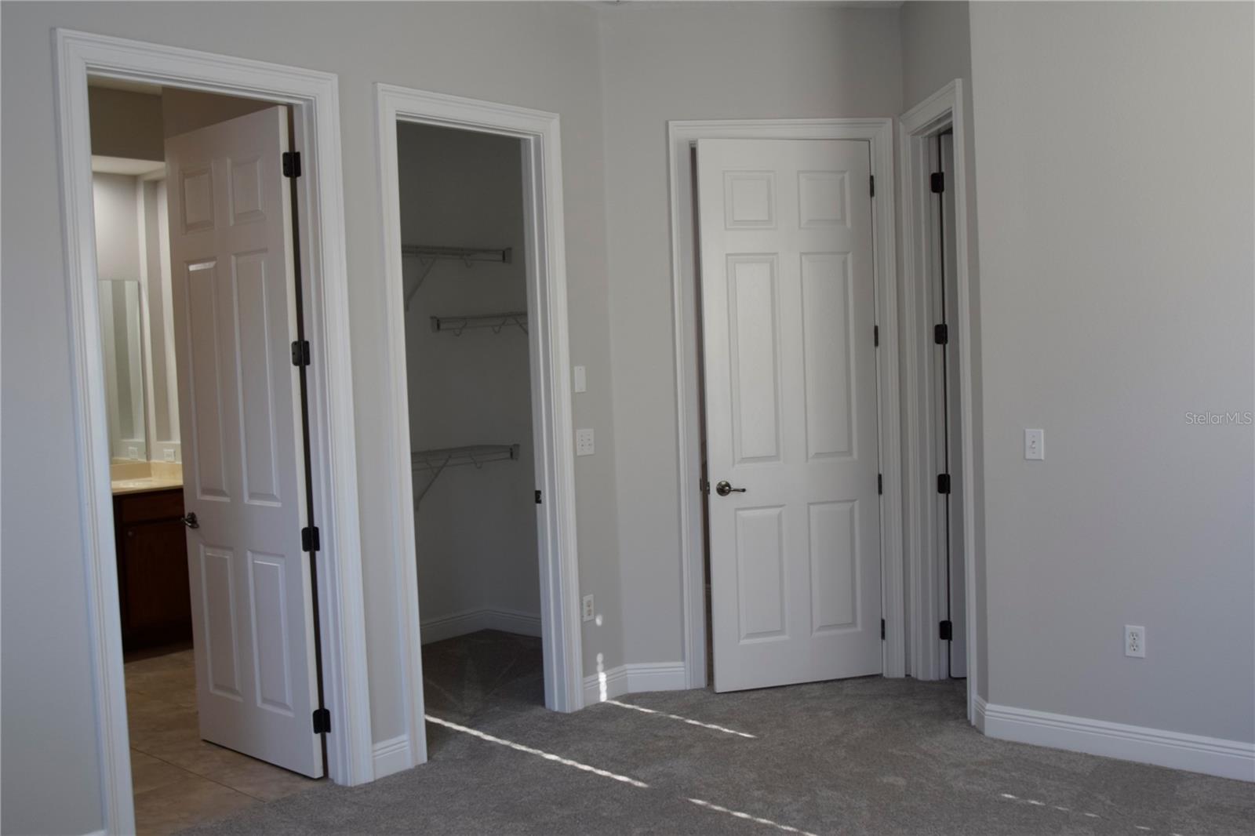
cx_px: 628
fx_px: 1255
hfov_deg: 53.1
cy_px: 418
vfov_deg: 36.9
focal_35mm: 36
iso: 500
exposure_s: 1/60
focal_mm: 24
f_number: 4.5
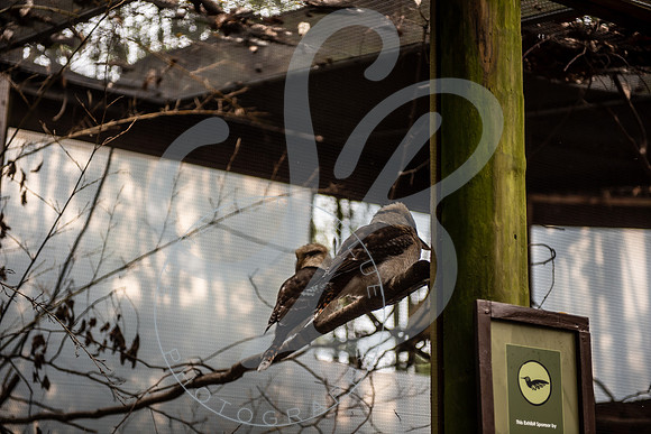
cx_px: 326
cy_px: 217
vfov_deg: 19.5
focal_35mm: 70
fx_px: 1266
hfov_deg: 28.8
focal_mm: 70
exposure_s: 1/200
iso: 200
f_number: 2.8
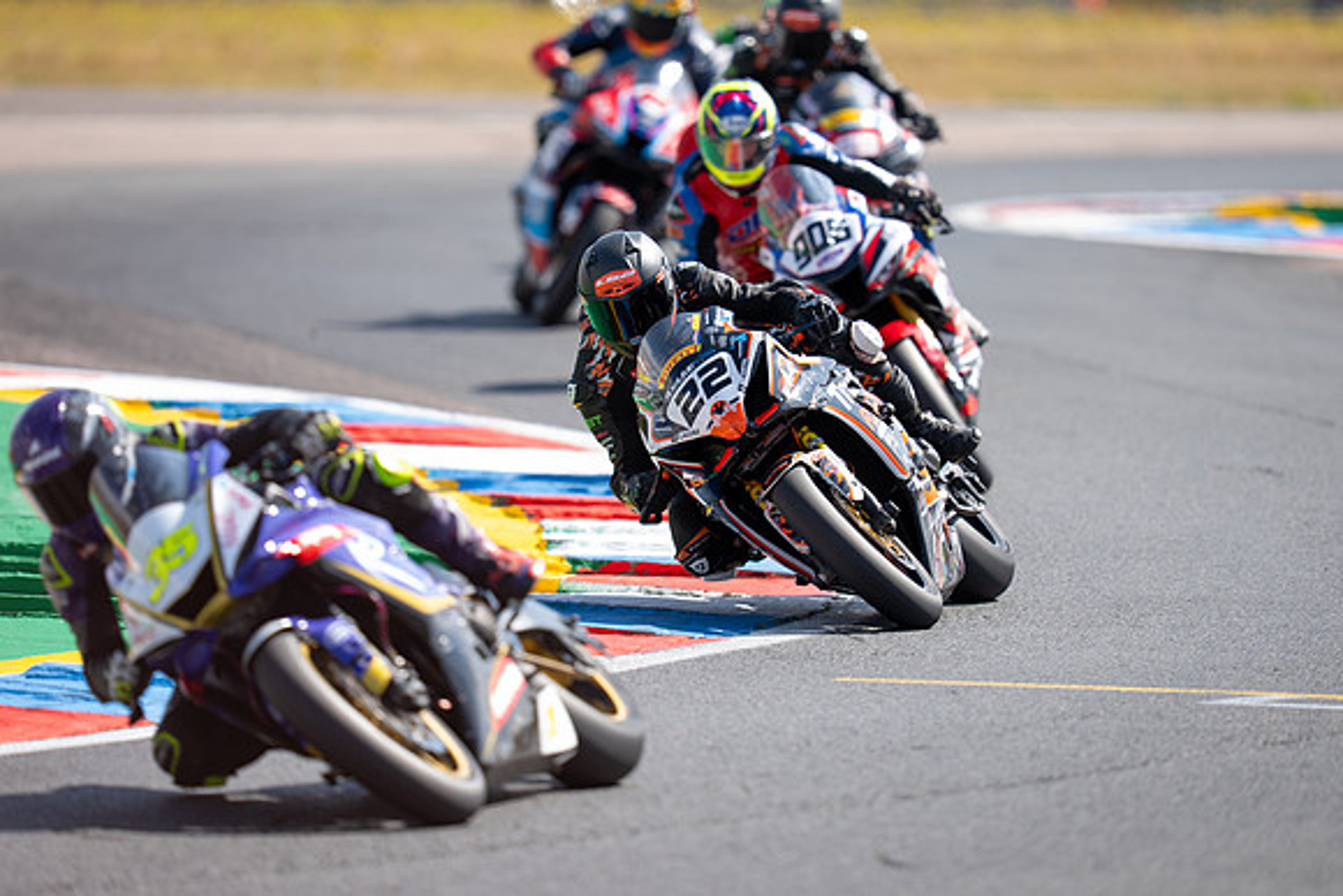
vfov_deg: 3.2
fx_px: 16001
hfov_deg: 4.8
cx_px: 720
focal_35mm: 429
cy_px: 416
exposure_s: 1/500
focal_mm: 400
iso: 50
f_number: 3.2
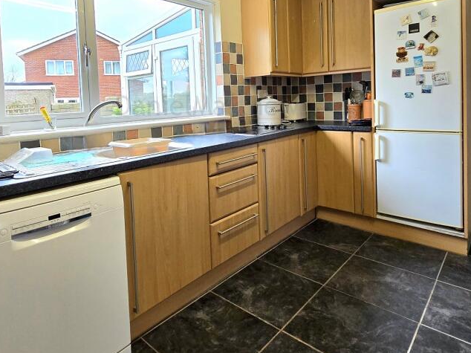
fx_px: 286
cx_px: 207
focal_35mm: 21
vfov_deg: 61.5
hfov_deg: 78.7
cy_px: 111
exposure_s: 1/100
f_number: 2.2
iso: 200
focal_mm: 2.2
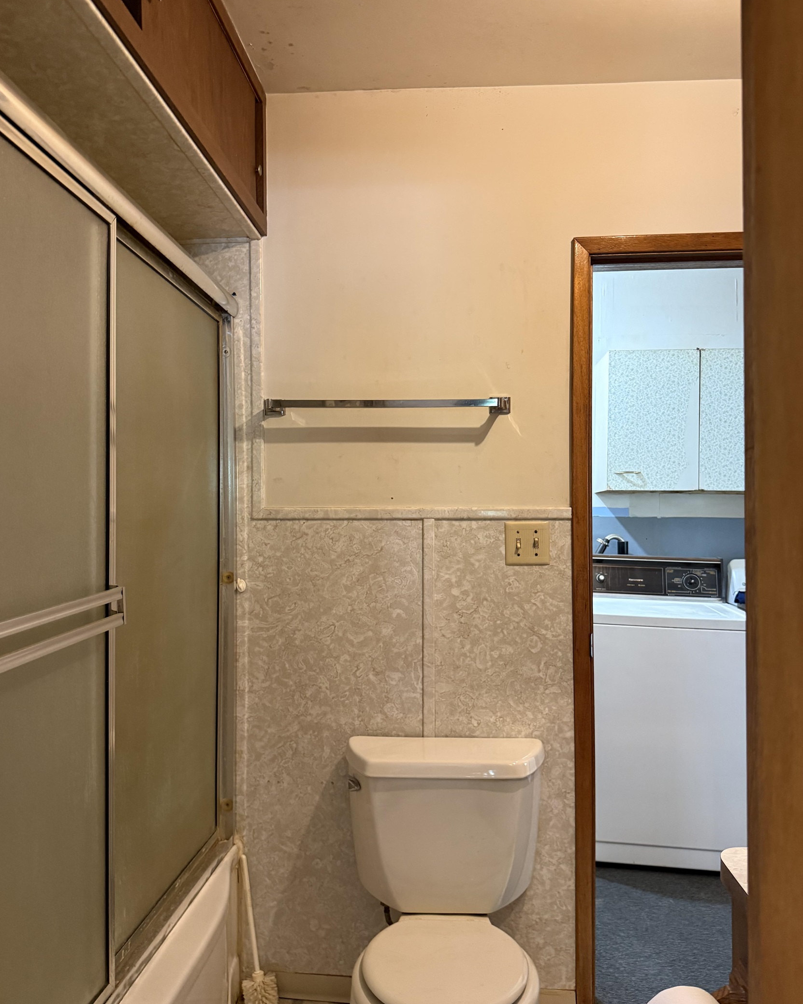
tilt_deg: +0.8
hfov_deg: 54.9
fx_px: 772
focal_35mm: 26
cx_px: 402
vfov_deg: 66.0
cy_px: 512
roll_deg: +0.7
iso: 500
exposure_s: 1/60
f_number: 1.78
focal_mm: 6.76
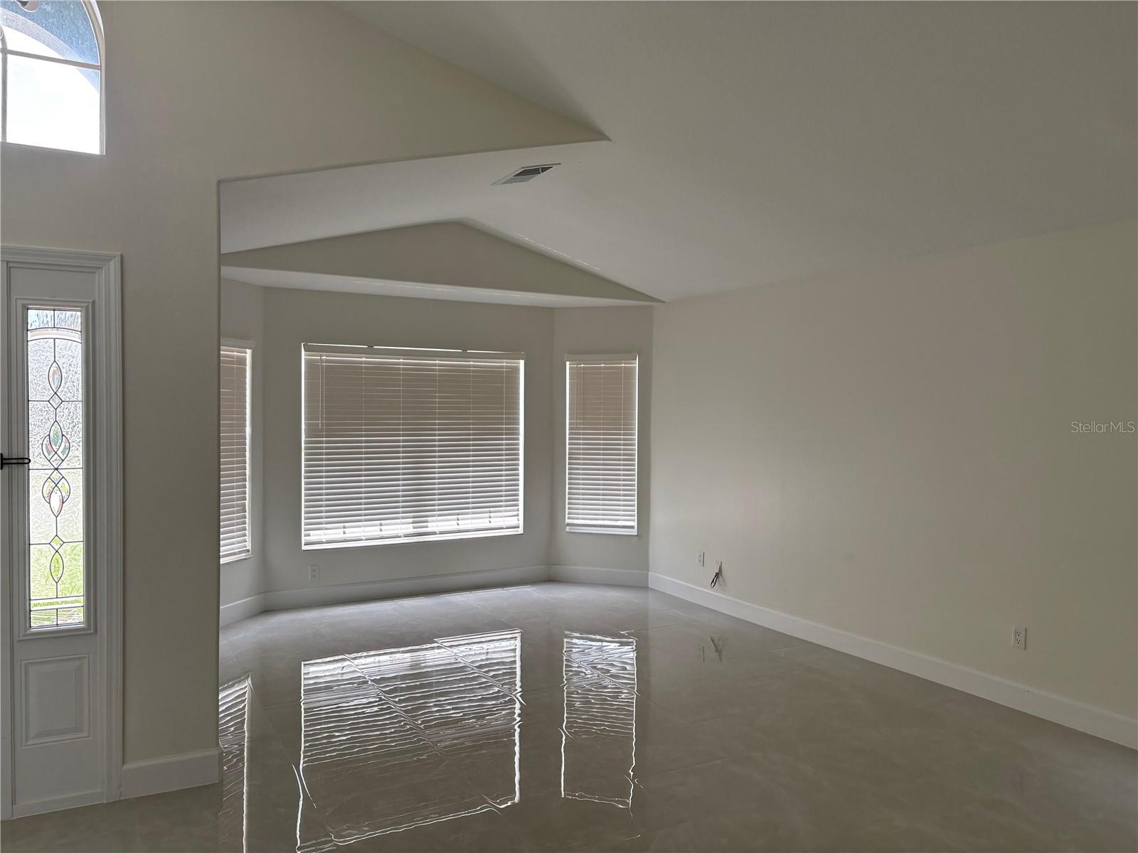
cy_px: 426
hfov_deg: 67.3
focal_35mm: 26
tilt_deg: -1.7
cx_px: 569
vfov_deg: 53.1
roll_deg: -1.4
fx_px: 855
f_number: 1.6
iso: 50
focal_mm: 5.96
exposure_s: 1/171
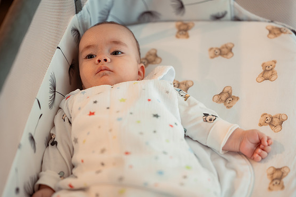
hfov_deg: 23.1
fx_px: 723
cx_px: 151
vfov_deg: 15.5
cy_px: 101
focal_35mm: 88
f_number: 2
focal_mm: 85
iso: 1600
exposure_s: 1/200
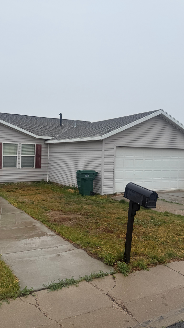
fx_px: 260
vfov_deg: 64.3
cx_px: 74
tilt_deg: +1.5
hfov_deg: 38.8
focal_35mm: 30
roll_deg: -1.8
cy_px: 154
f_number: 1.78
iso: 80
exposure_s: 1/3021
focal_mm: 6.76
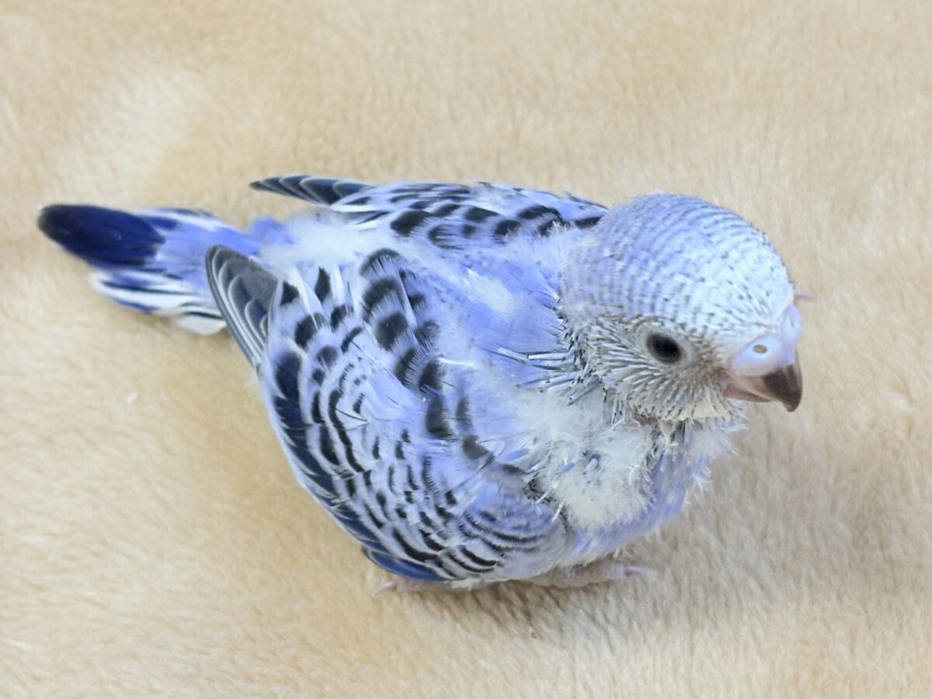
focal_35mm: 52
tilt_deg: -57.3
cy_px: 350
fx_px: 1400
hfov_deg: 36.8
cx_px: 466
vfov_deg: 28.0
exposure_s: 1/109
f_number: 1.6
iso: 50
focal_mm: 5.96
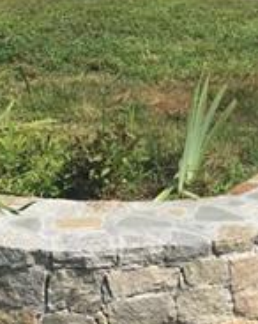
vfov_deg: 15.7
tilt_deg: -2.8
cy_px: -48
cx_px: 299
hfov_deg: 12.7
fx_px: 1138
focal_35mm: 119
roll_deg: +1.0
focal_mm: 4.15
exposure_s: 1/1748
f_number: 2.2
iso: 25
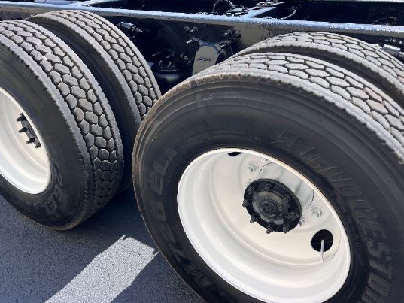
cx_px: 206
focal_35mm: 31
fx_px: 362
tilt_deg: -39.3
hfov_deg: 58.3
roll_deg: +0.1
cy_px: 136
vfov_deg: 45.4
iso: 50
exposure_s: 1/1009
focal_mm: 5.1
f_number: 1.6
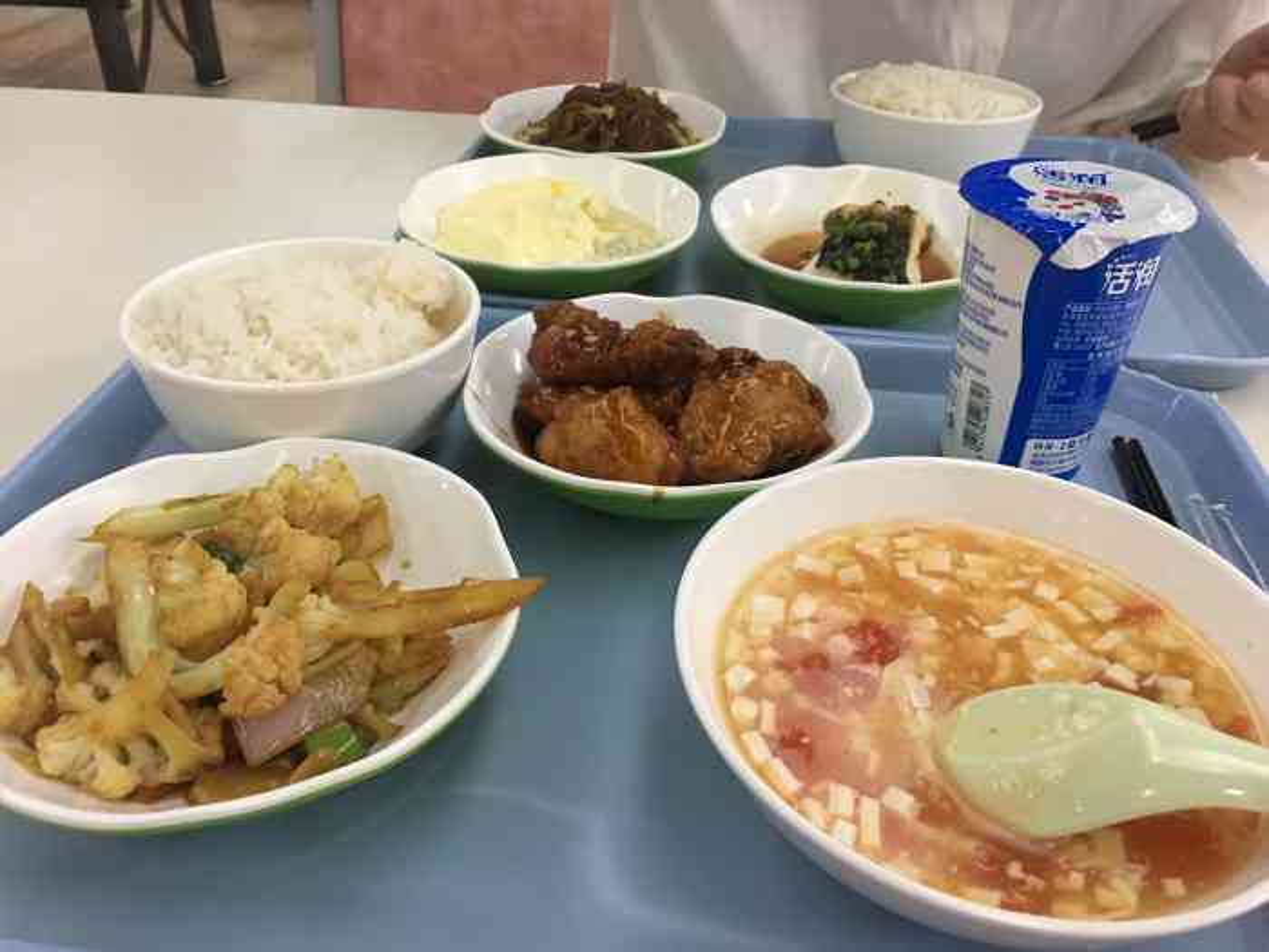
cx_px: 634
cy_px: 476
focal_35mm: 29
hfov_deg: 61.7
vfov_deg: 48.2
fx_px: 1063
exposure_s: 1/10
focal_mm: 4.15
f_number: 2.2
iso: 80
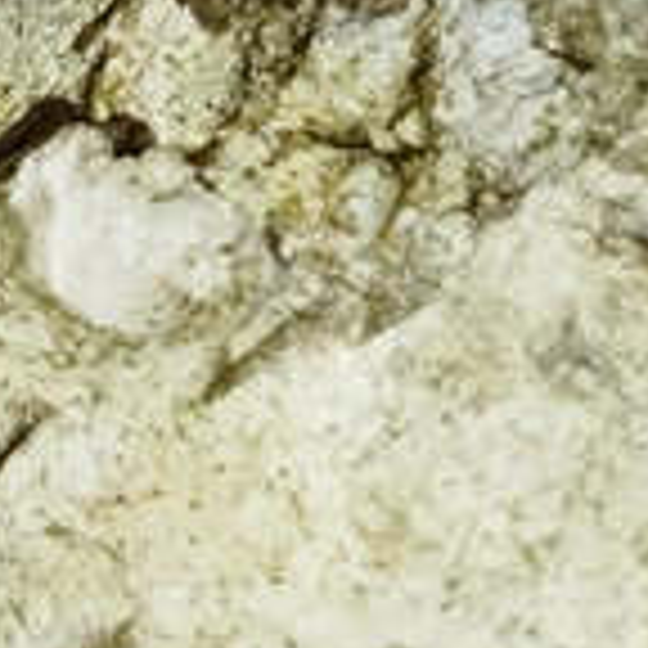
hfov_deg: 11.4
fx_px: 3156
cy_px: -230
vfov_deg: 11.4
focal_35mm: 149
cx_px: -207
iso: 100
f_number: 1.7
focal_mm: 5.31
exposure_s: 1/100
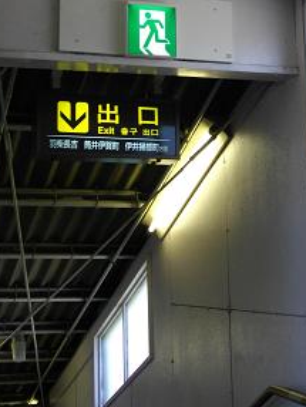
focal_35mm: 68
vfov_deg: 28.4
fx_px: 800
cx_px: 144
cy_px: 139
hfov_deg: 21.6
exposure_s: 1/60
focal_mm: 8.8
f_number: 3.6
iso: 200
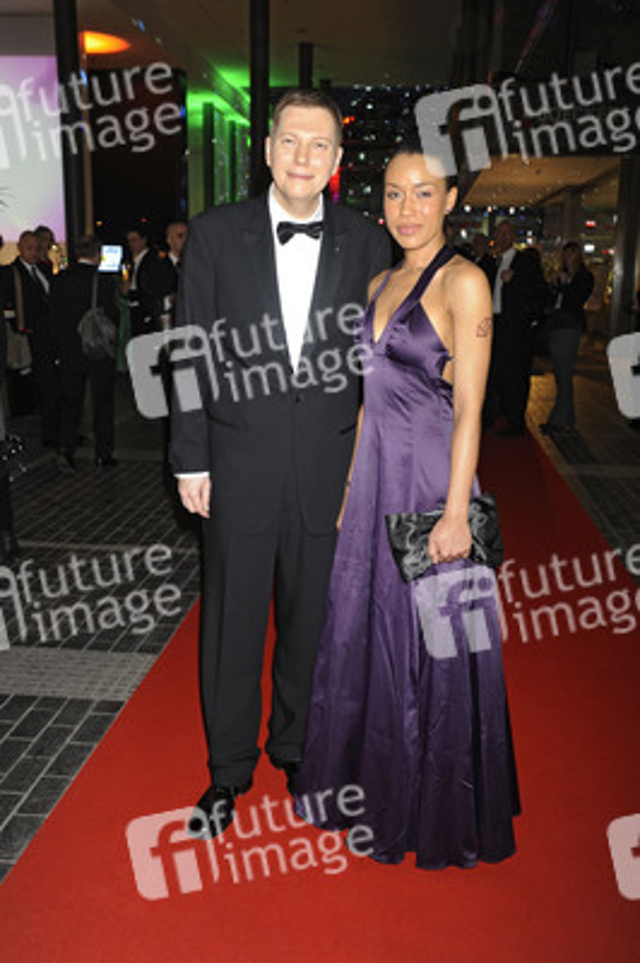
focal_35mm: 35
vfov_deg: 54.5
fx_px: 935
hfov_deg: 37.8
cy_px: 482
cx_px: 320
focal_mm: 35
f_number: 5.6
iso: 1250
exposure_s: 1/40
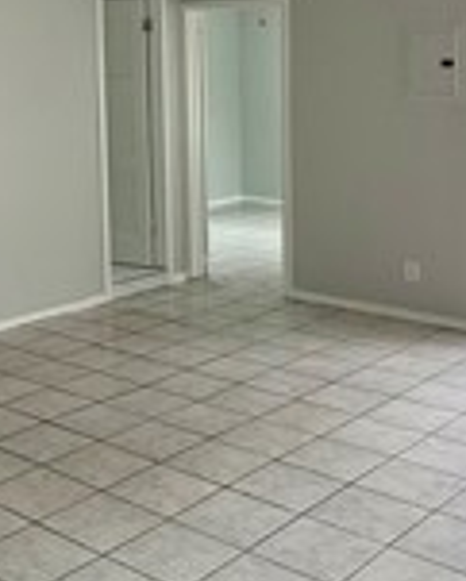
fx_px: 999
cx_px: 100
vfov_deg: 31.4
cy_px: 96
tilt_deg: -1.0
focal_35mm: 58
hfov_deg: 25.8
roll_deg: +1.1
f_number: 2.2
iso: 64
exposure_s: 1/99
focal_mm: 2.22
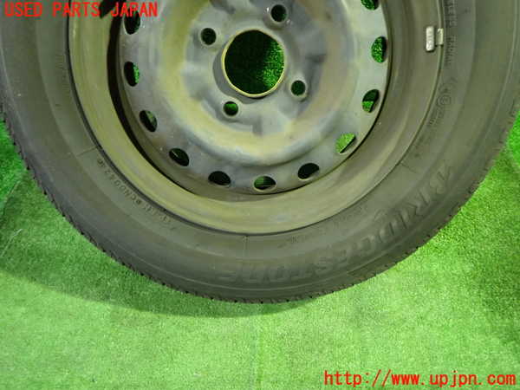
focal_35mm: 25
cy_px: 195
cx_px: 260
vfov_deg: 54.9
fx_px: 376
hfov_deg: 69.4
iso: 800
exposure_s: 1/25
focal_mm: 4.5
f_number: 2
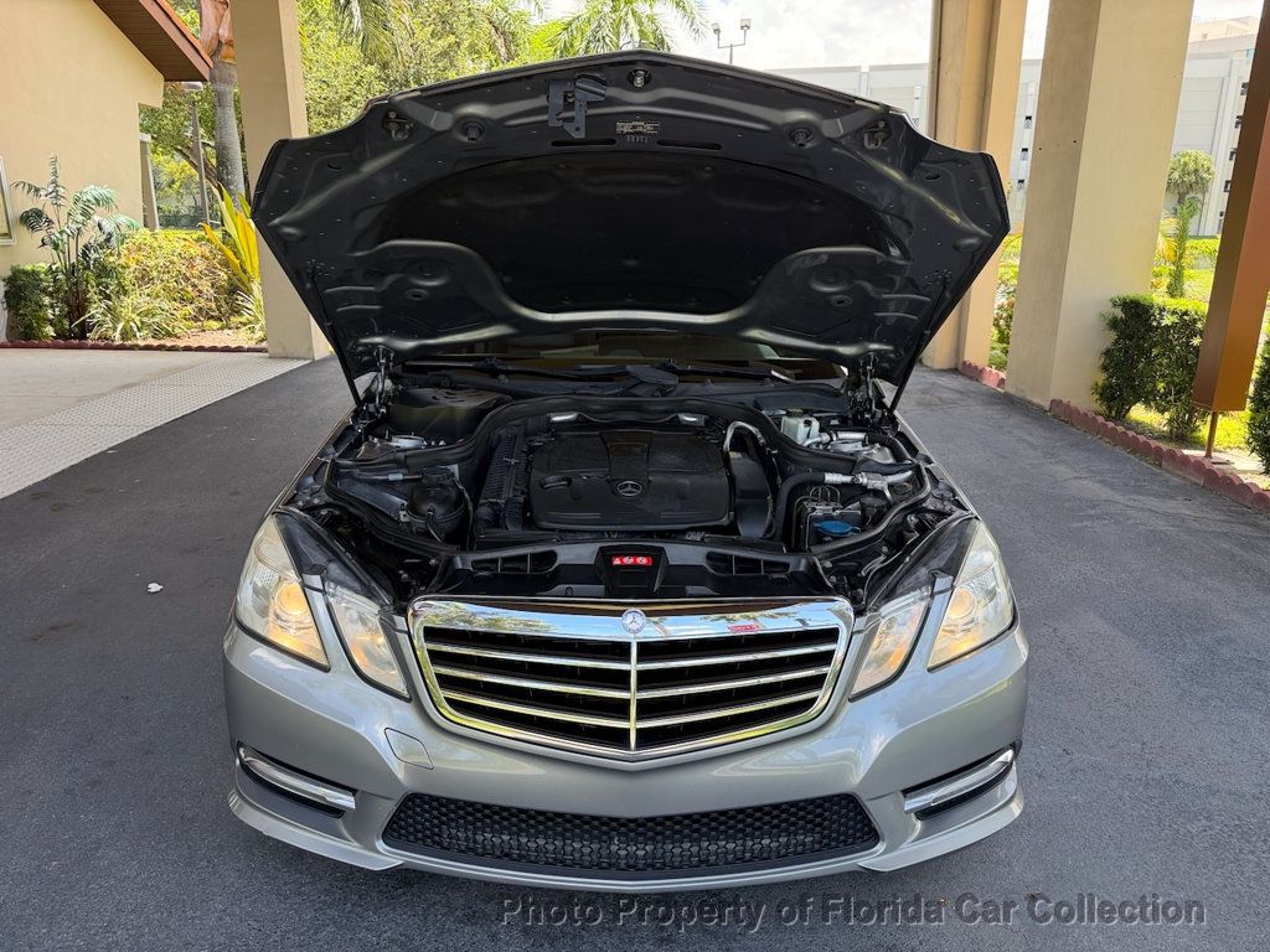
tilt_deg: -16.0
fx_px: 881
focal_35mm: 24
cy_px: 476
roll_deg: -0.5
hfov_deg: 71.6
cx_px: 635
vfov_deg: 56.8
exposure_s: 1/514
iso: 100
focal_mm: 6.76
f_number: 1.78
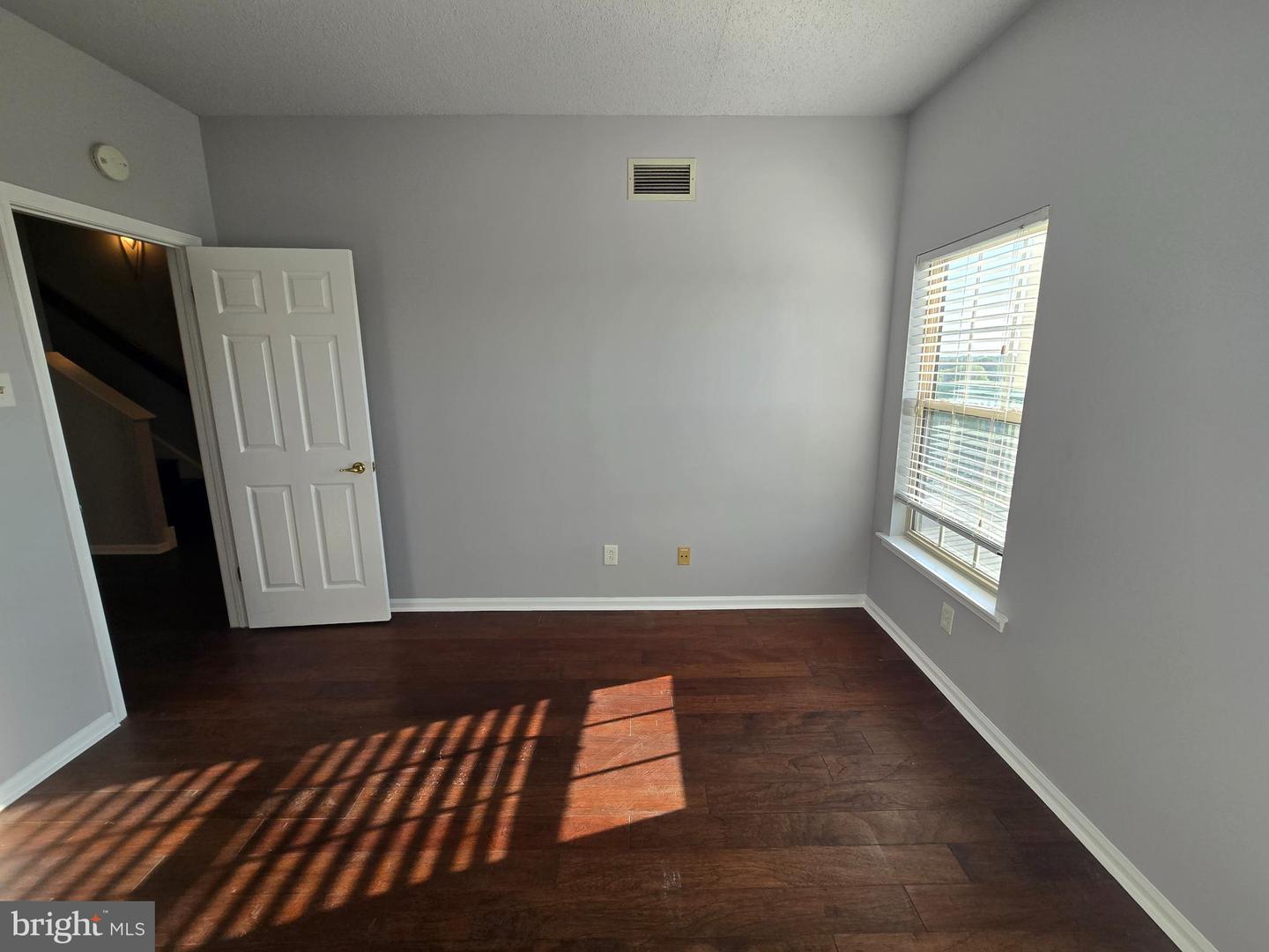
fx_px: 477
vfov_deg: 89.9
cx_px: 634
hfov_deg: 106.2
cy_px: 476
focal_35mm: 13
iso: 50
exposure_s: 1/177
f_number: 2.2
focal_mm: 2.2
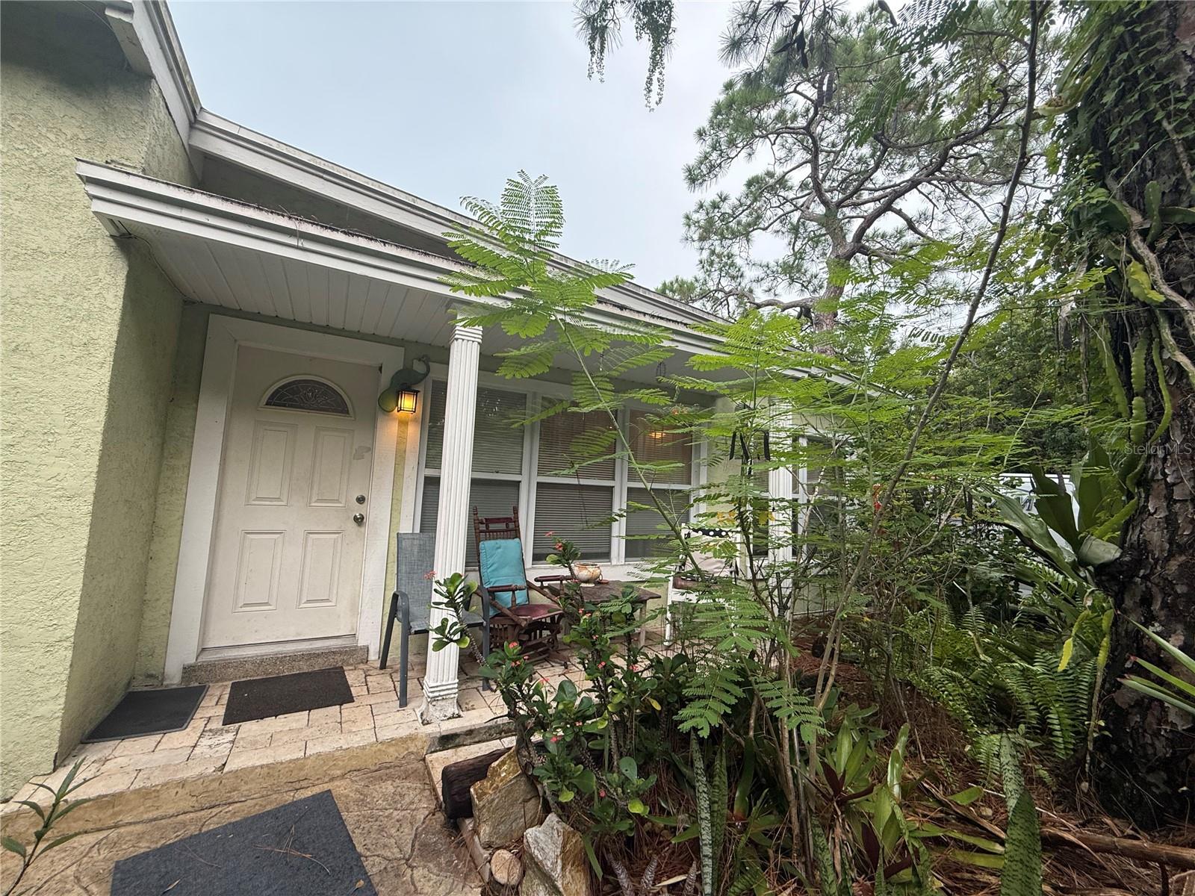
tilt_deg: +6.7
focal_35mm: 14
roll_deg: -2.8
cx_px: 598
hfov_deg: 102.1
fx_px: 483
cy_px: 448
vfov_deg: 85.7
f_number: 2.2
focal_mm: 2.22
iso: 64
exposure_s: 1/118
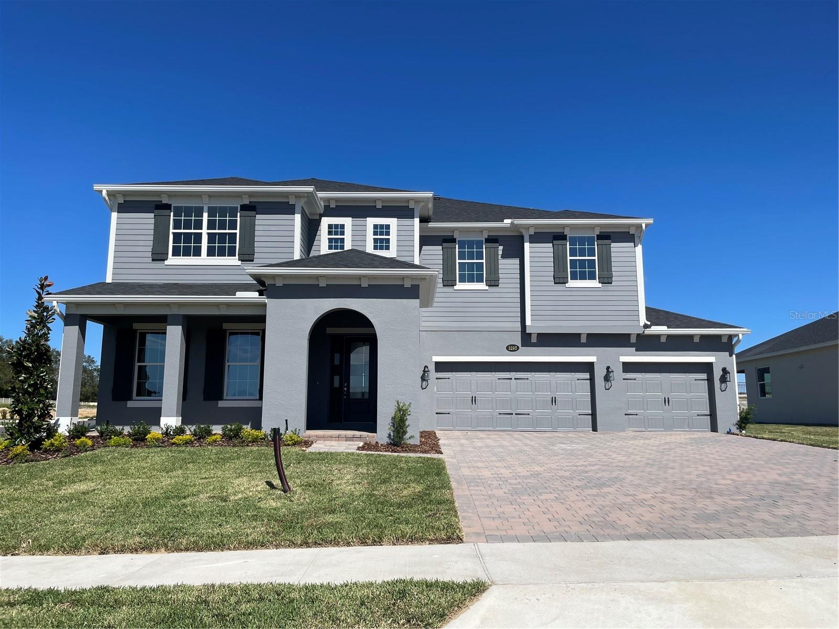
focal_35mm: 26
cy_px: 314
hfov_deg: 67.3
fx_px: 630
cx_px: 420
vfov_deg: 53.1
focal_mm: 4.2
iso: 32
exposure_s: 1/5051
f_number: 1.6
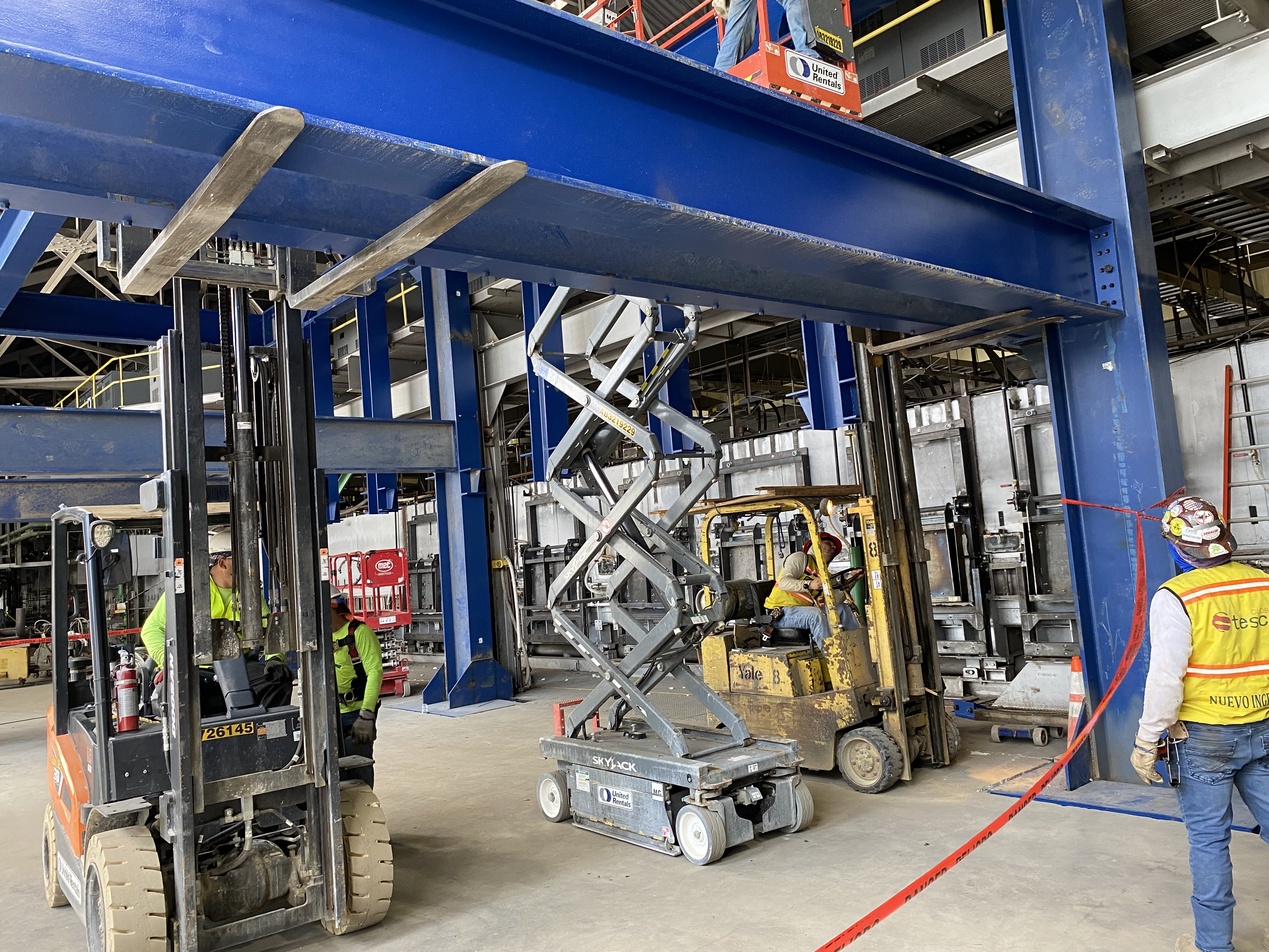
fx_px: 953
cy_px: 476
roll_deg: +5.9
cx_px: 634
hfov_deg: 67.3
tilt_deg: +3.8
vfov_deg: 53.1
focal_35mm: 26
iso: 160
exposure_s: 1/60
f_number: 1.8
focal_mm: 4.25
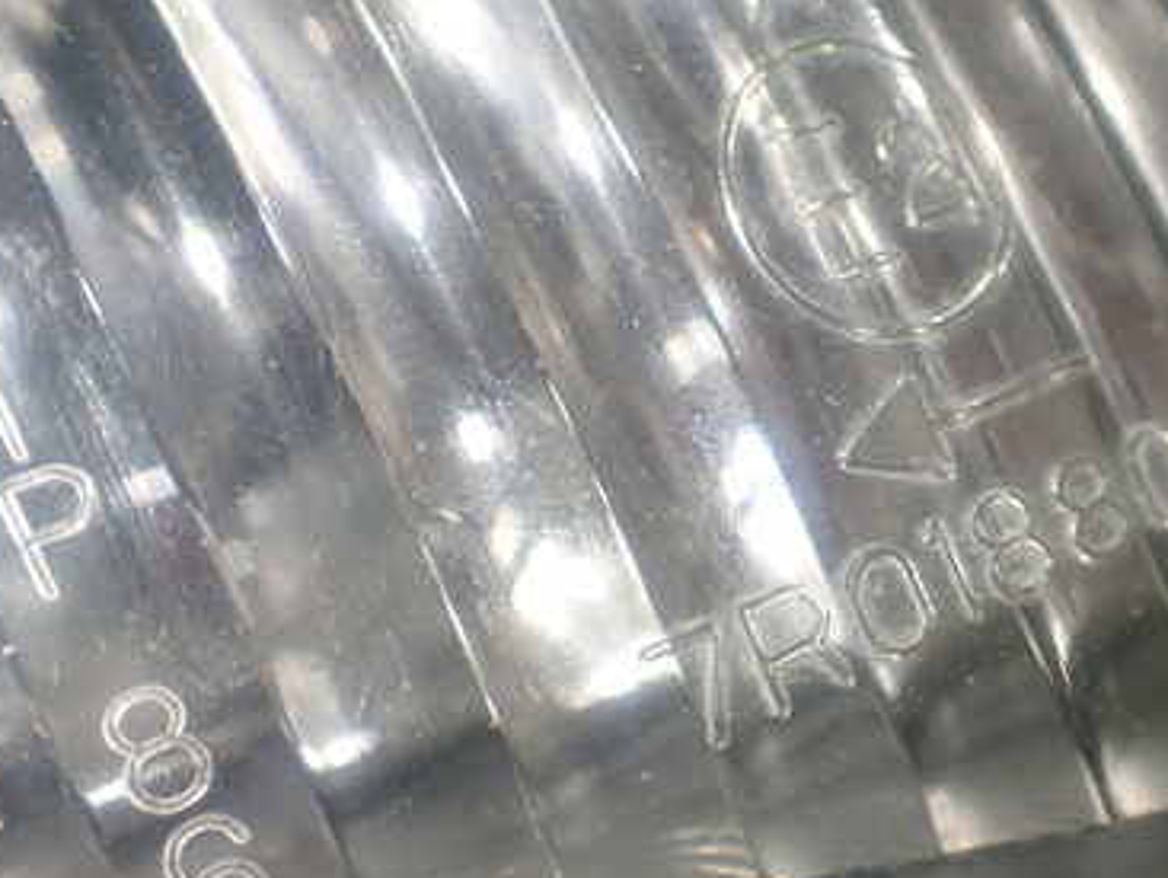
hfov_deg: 32.0
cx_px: 884
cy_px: 511
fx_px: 1992
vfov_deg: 24.8
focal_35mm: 59
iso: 125
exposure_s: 1/80
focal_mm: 6.37
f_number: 2.5
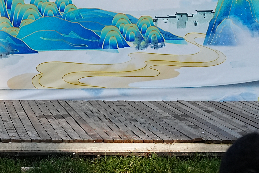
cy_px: -40
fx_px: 1308
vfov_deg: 7.5
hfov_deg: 11.3
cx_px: 49
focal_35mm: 182
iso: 800
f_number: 4.5
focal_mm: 48
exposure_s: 1/4000
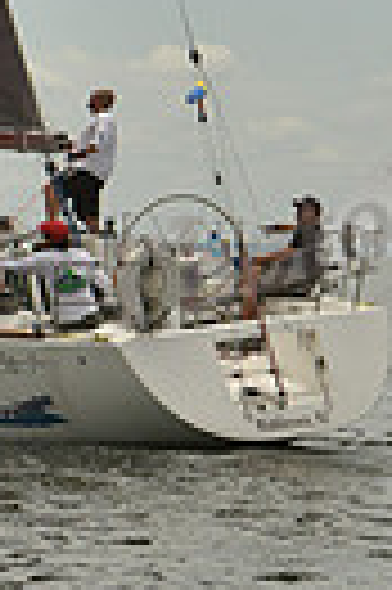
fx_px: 5076
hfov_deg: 4.4
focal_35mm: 310
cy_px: -414
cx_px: -124
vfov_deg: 6.5
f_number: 13
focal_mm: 70
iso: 320
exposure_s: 1/1000
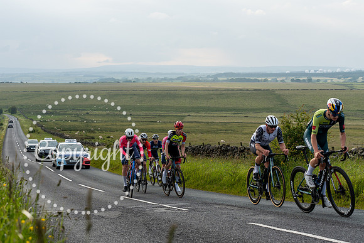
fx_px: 703
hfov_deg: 28.9
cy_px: 121
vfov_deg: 19.6
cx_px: 135
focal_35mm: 70
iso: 200
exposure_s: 1/500
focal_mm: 55
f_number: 5.6
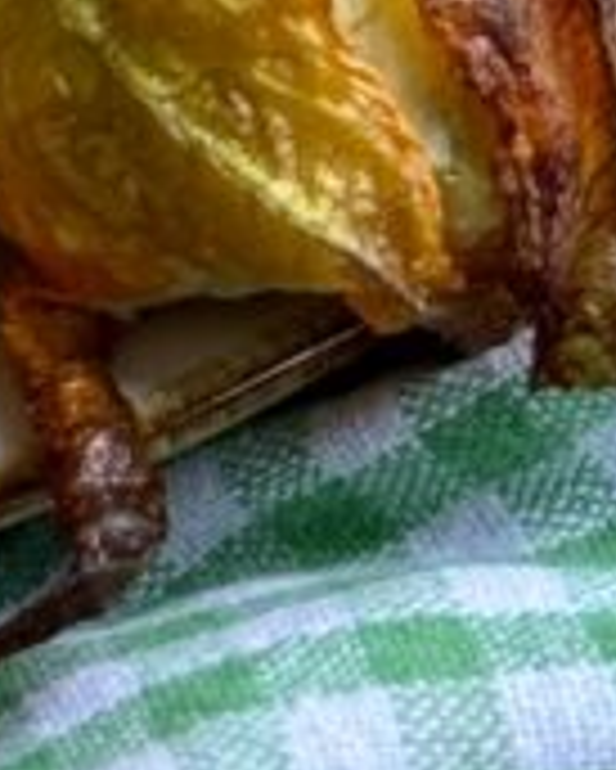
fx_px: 7969
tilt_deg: -54.0
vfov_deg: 5.3
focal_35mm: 350
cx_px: -571
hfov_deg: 4.4
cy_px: -1373
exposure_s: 1/121
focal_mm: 6.76
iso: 80
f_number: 1.78
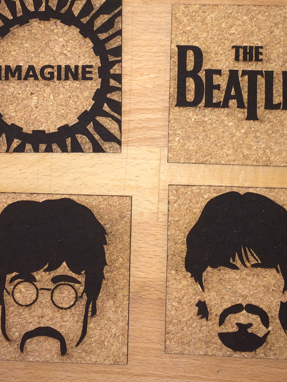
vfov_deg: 34.4
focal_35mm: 55
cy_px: 108
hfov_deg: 26.6
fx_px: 608
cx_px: 135
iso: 32
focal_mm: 4.12
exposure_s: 1/36
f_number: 2.2
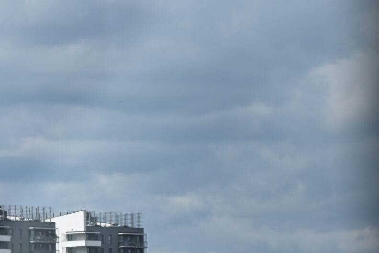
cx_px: -223
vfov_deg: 3.5
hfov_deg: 5.2
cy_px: 232
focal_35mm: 389
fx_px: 4096
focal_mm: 120
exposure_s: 1/640
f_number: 6.3
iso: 100
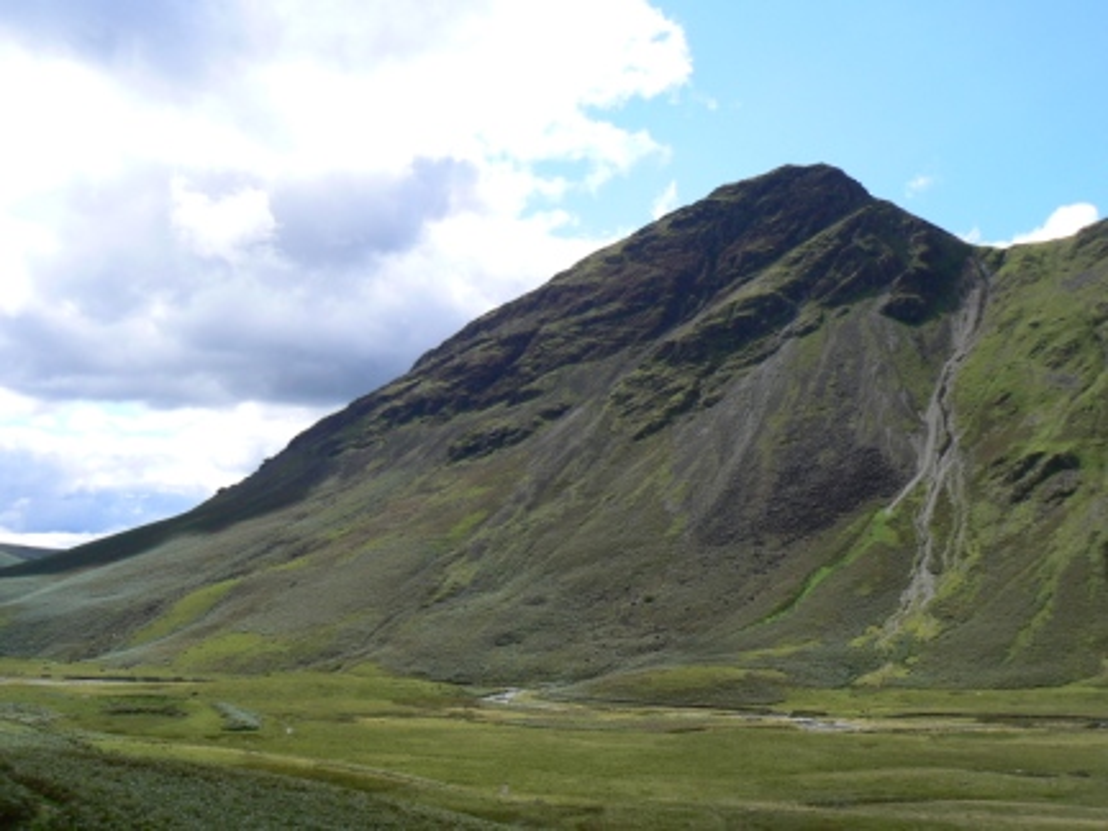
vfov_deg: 39.7
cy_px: 416
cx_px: 554
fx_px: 1152
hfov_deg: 51.4
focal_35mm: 36
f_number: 6.3
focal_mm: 6
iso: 80
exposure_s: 1/400
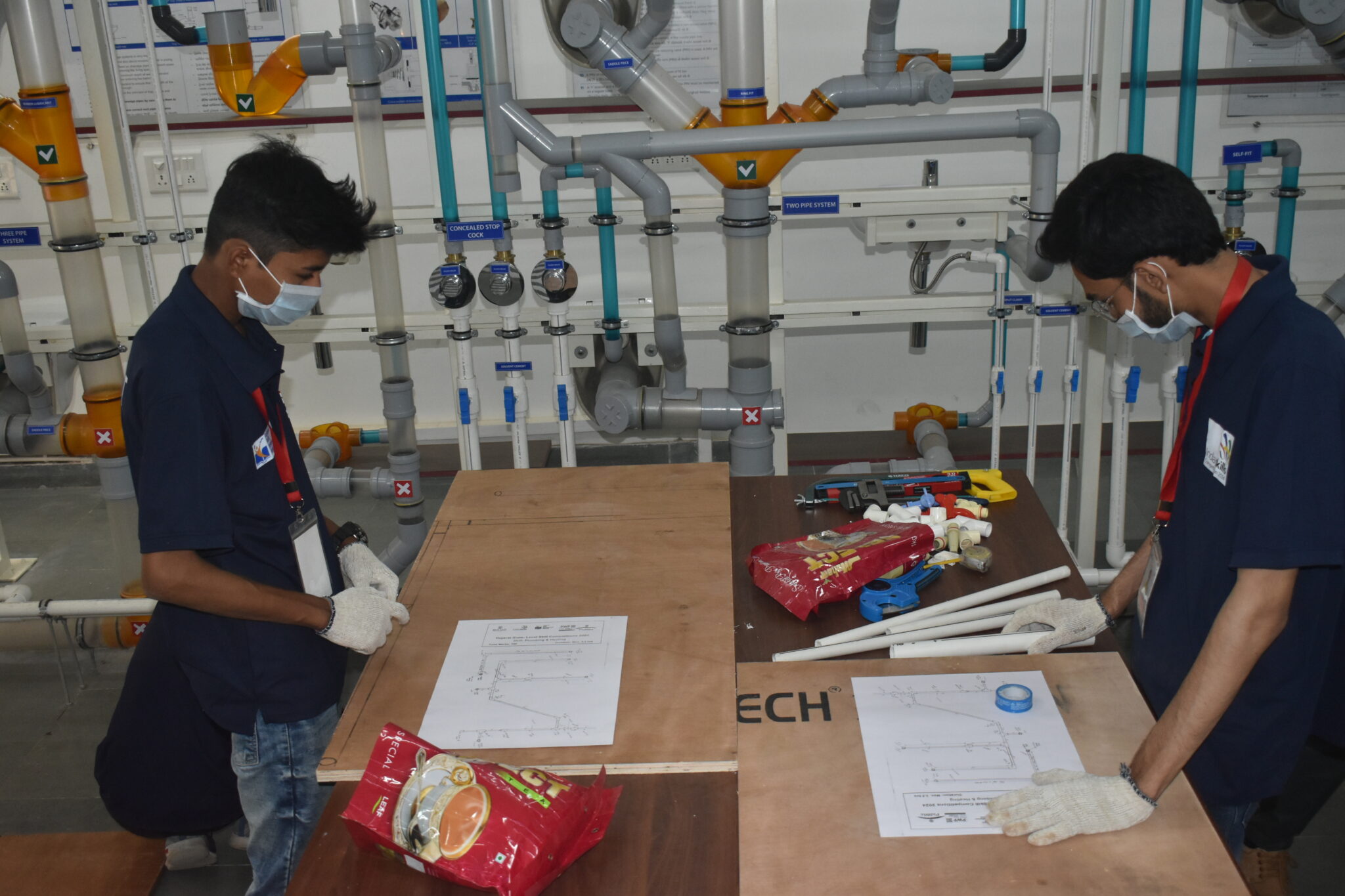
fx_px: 1401
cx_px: 672
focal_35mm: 38
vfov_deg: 35.5
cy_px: 448
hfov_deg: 51.3
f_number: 5
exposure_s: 1/200
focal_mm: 25
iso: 1400
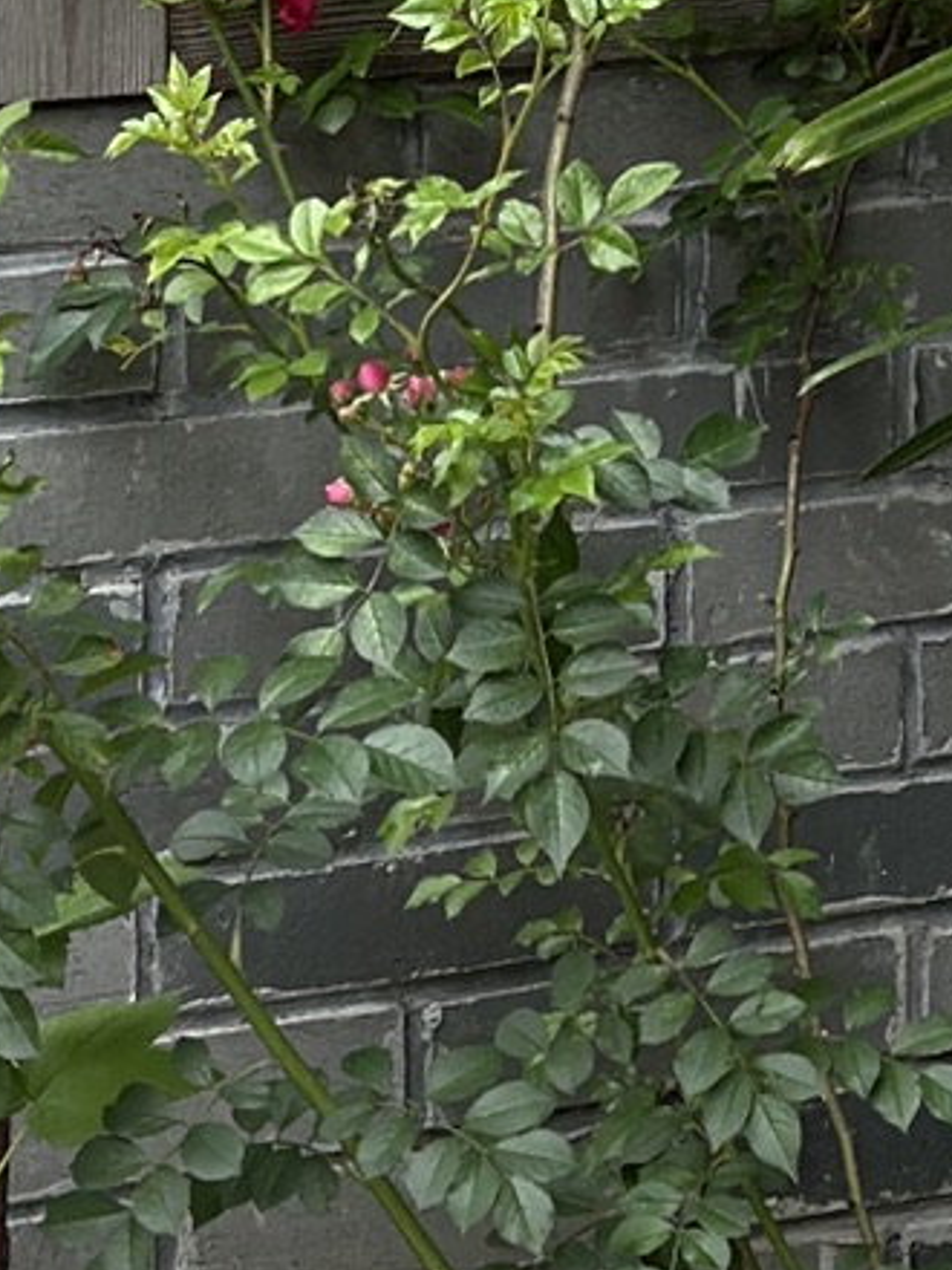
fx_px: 7994
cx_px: 1566
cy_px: -661
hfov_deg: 6.7
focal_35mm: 218
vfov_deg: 8.8
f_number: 1.78
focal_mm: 6.86
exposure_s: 1/184
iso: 80
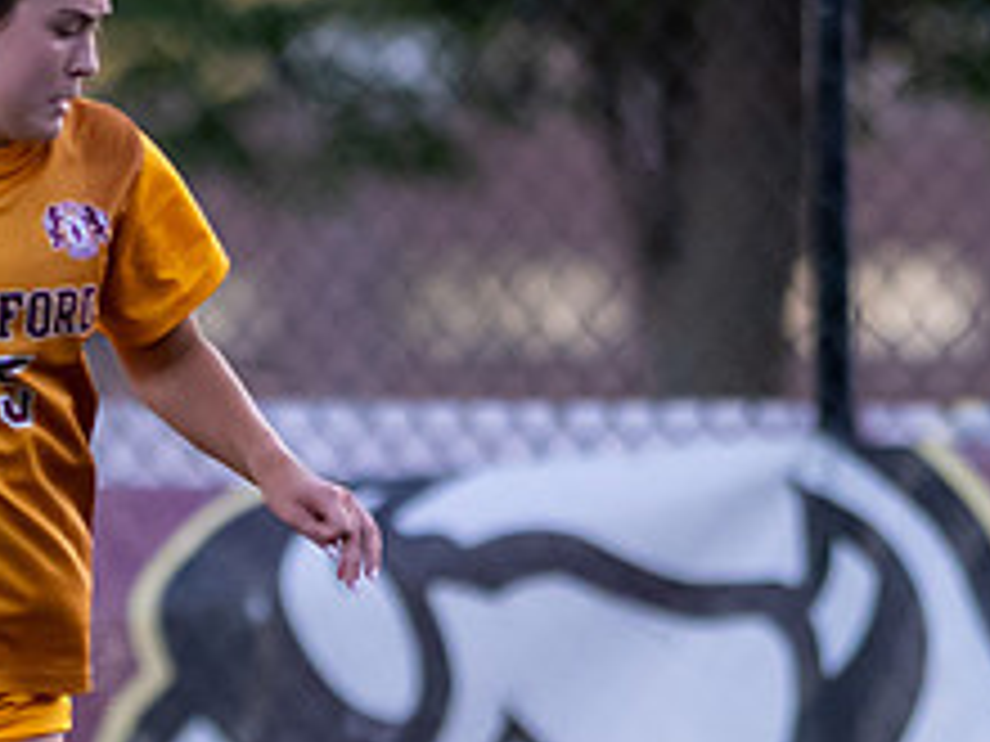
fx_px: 50707
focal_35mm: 1773
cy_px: 1156
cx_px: -375
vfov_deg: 0.8
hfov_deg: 1.1
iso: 1400
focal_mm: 300
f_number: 2.8
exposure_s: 1/1600
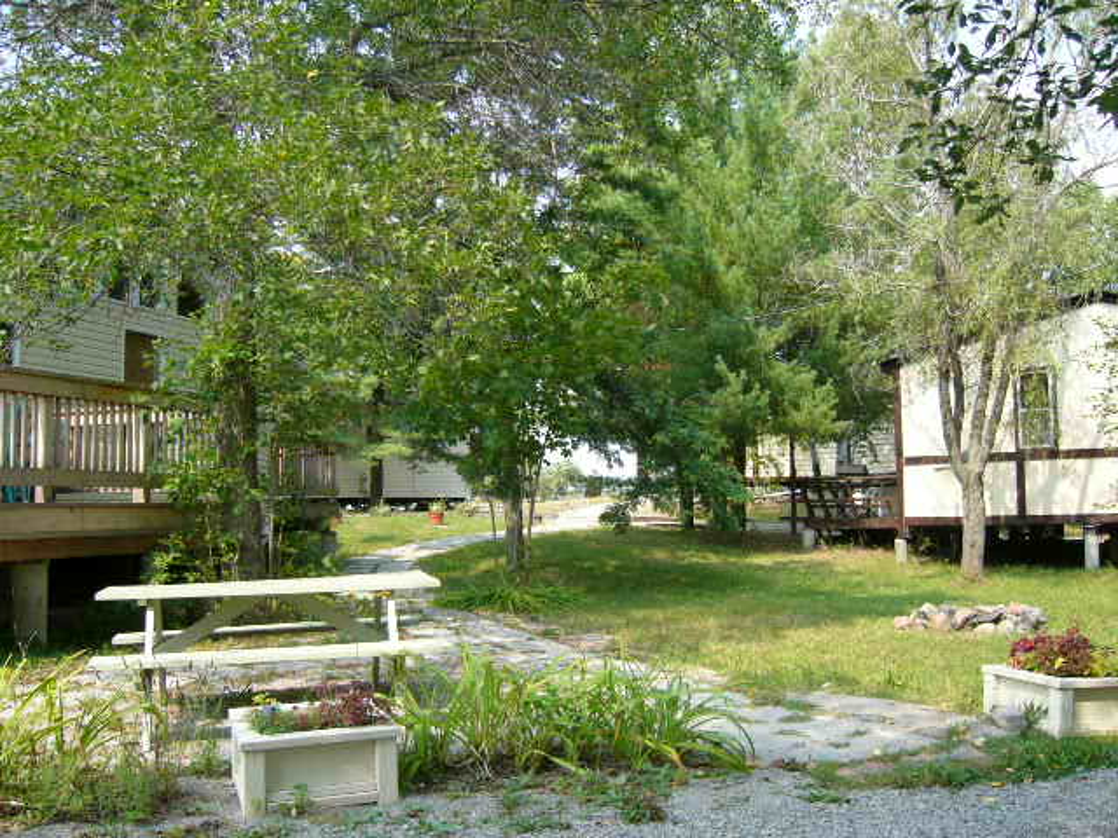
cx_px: 559
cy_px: 419
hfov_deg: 52.6
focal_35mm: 35
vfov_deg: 40.7
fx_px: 1130
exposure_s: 1/250
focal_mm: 5.8
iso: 50
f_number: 2.8
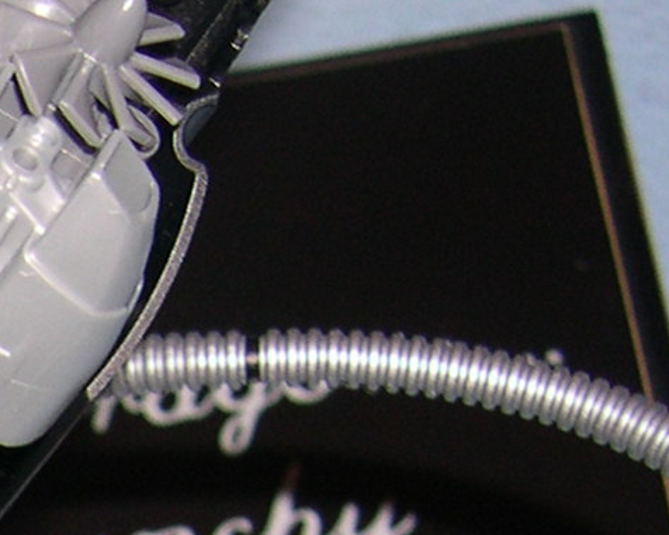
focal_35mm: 177
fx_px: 3505
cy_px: 1011
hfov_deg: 9.8
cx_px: -864
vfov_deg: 8.4
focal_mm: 8
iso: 100
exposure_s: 1/60
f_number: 2.8
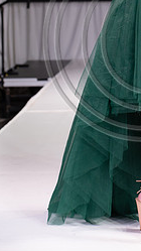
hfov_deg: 6.5
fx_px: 1230
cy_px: 39
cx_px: 146
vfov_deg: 11.6
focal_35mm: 185
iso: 2000
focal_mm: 98
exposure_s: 1/400
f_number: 5.6
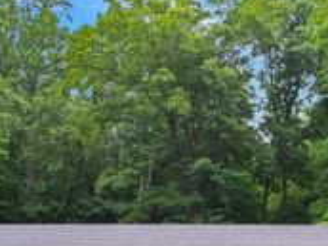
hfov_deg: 35.1
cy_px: 264
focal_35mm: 53
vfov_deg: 25.7
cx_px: 259
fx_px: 502
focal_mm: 19
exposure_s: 1/100
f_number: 5
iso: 320
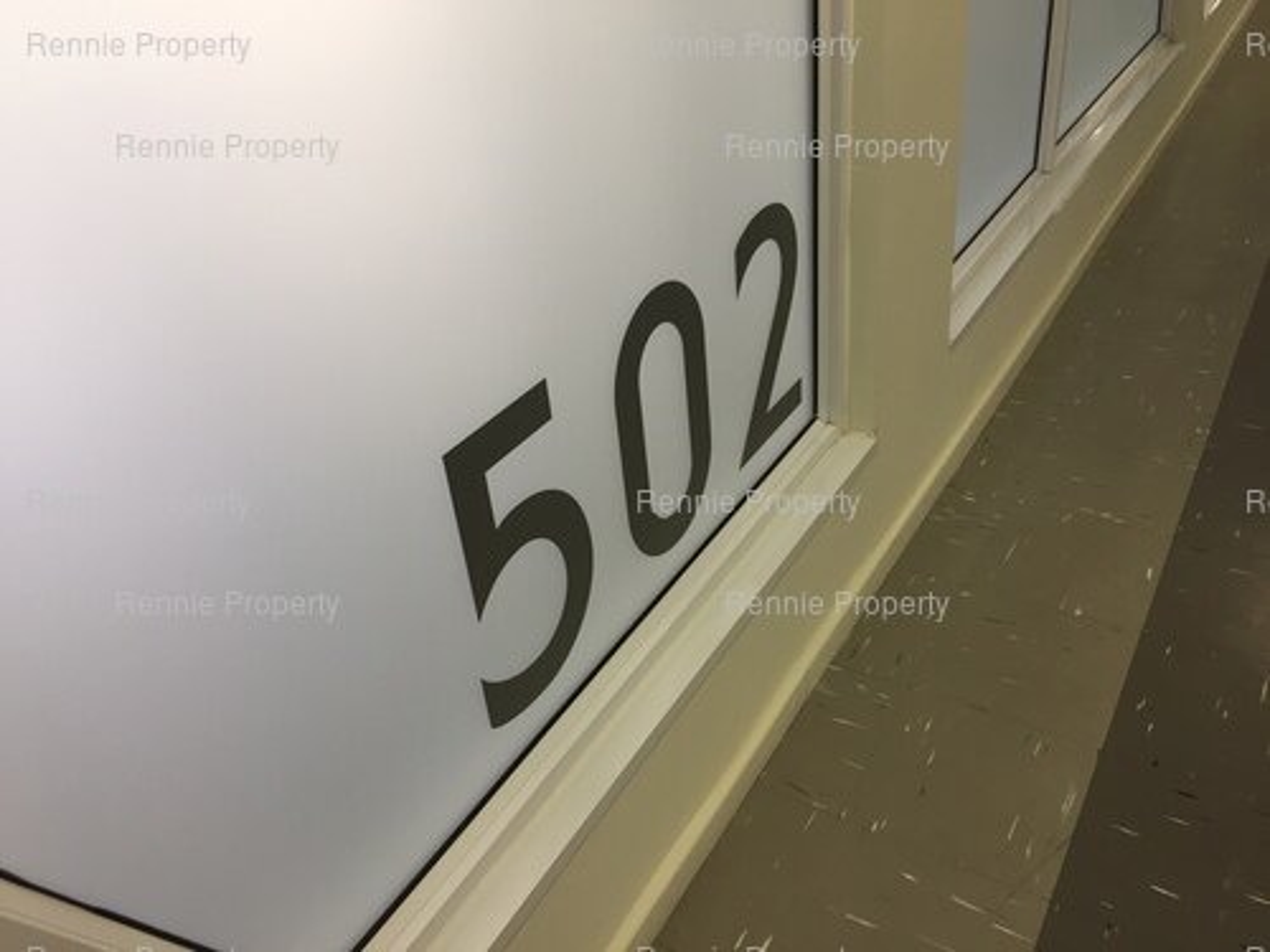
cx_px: 635
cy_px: 476
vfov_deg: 48.2
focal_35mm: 29
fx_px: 1064
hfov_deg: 61.7
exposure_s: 1/33
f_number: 2.2
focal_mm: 4.15
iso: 32
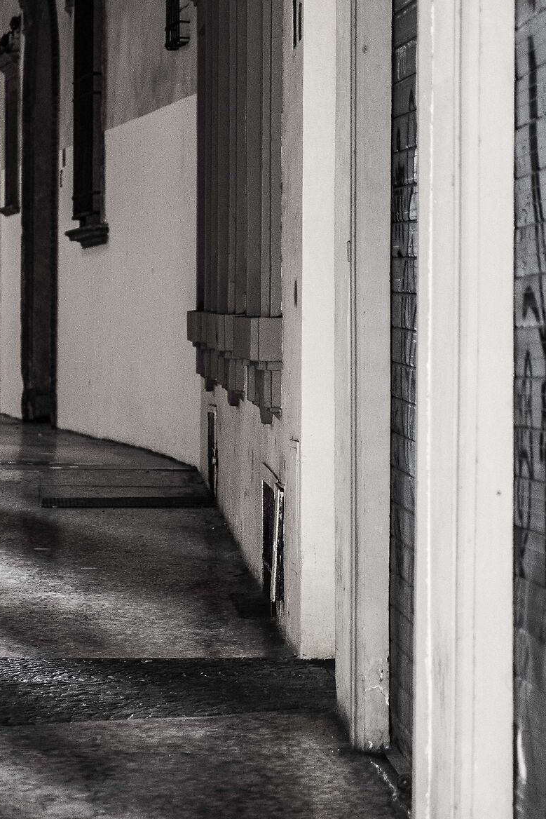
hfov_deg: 7.4
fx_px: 4207
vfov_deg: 11.1
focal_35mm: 185
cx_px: 25
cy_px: 358
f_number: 4
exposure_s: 1/60
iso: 800
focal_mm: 90
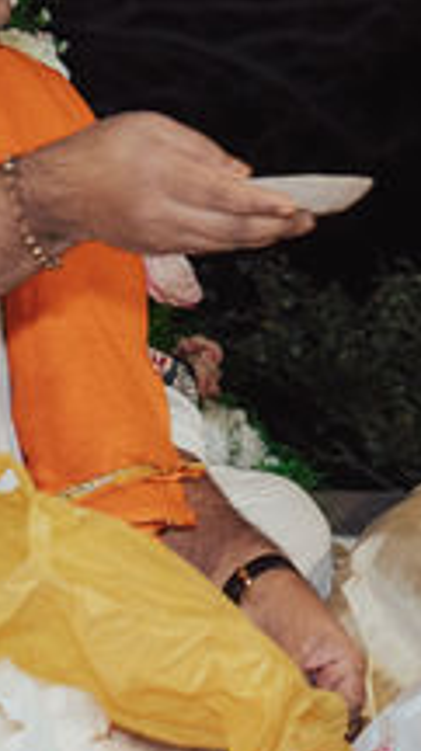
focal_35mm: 205
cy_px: 127
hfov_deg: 5.7
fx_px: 4081
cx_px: 1068
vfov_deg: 10.5
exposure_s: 1/250
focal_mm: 66
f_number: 4
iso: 800
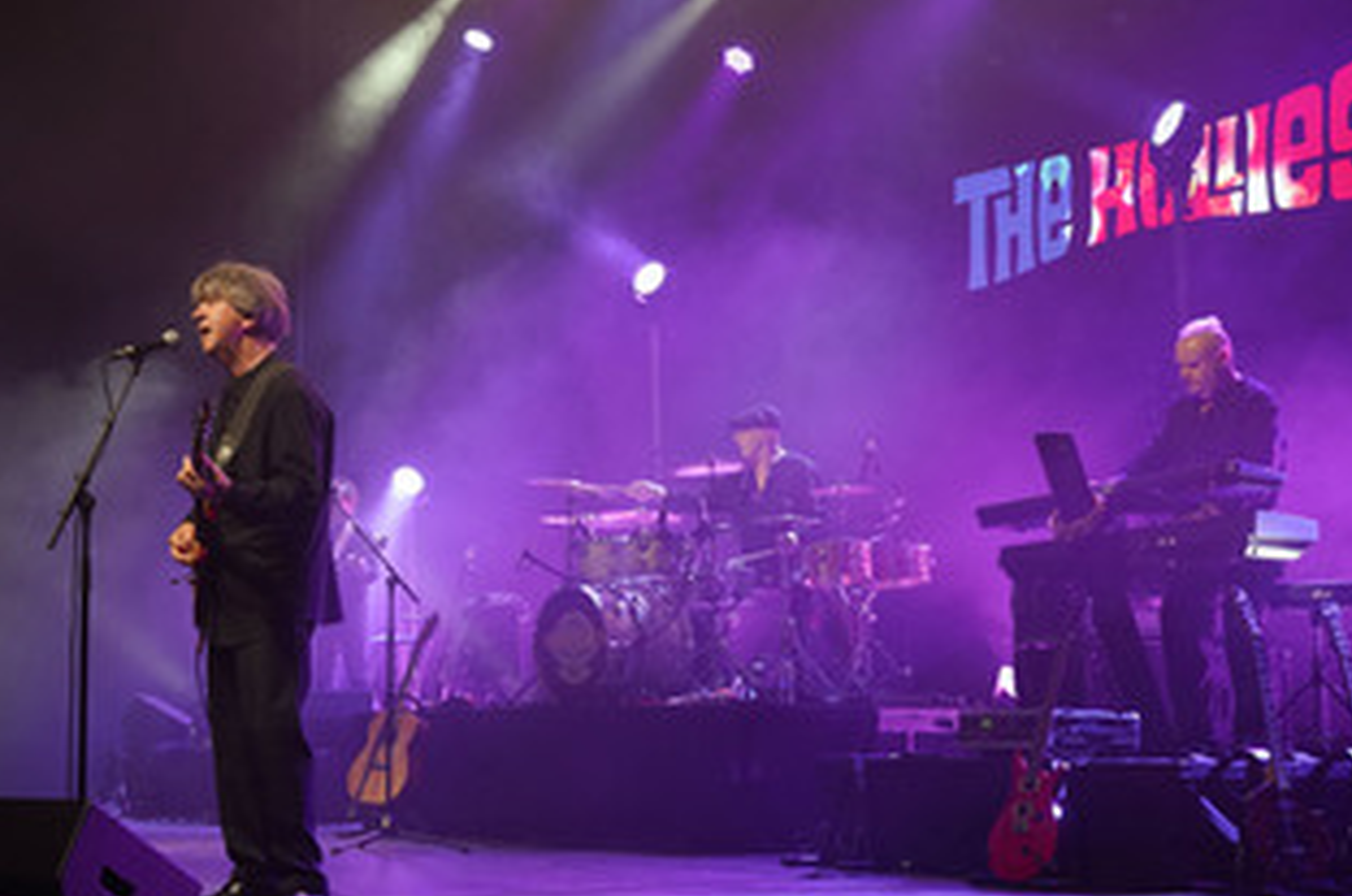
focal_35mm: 55
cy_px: 576
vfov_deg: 24.5
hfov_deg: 35.8
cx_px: 405
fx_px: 2062
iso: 1600
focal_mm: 38
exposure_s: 1/160
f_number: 5
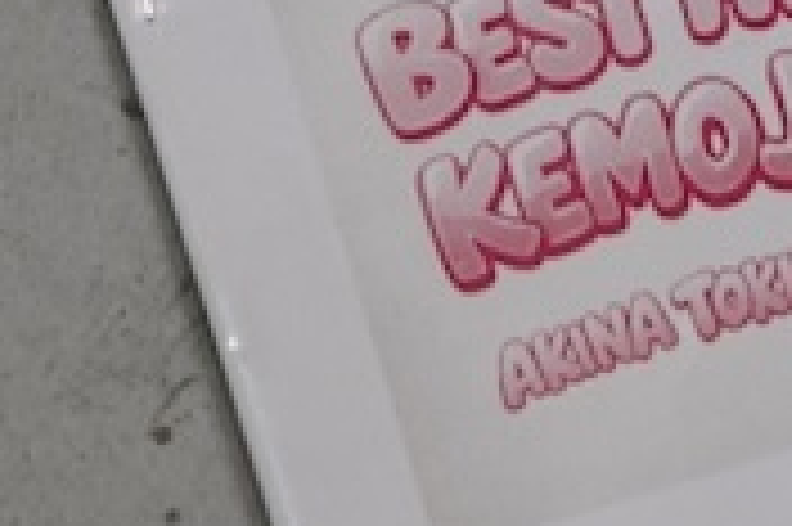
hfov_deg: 4.3
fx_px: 10506
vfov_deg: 2.8
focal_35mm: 478
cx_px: 864
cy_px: -850
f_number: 7.1
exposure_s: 1/60
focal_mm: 70
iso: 800
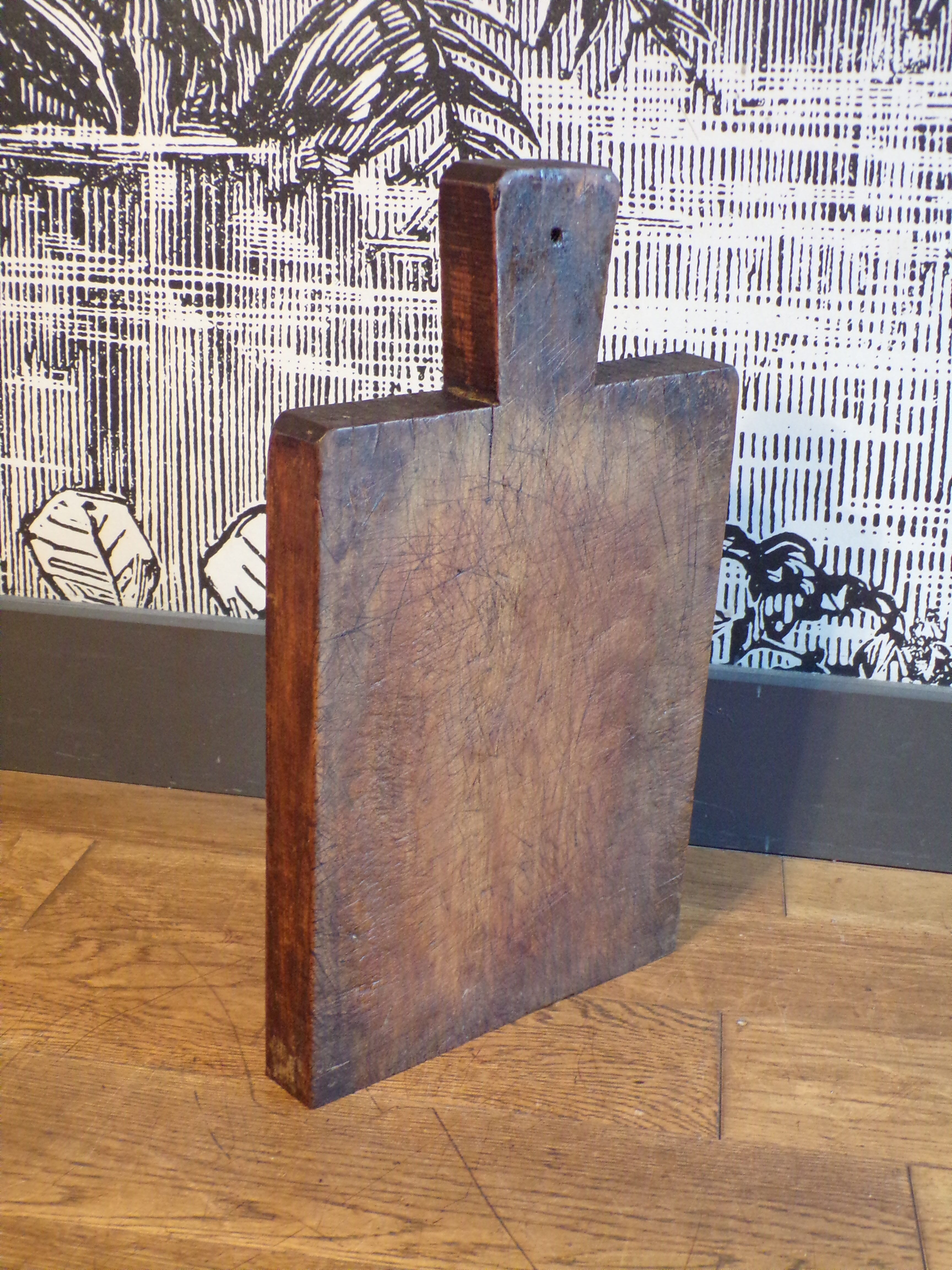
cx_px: 476
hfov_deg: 34.3
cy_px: 635
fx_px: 1540
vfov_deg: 44.8
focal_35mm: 42
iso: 491
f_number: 3.4
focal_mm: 7.6
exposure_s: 1/17
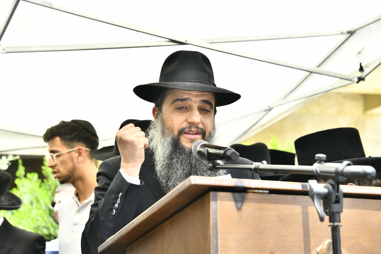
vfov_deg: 14.9
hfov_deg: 22.1
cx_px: 190
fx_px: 973
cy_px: 127
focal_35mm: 92
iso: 200
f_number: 6.3
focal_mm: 92
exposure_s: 1/125
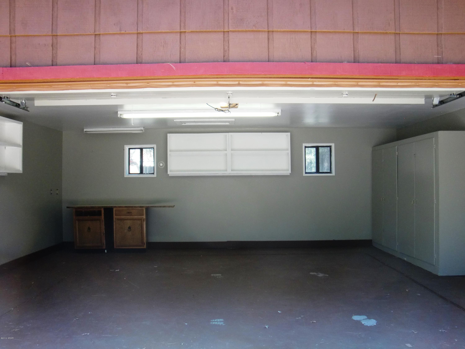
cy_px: 174
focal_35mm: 38
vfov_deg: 37.7
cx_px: 232
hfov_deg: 49.0
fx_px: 510
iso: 100
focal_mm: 6.66
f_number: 3.9
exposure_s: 1/60
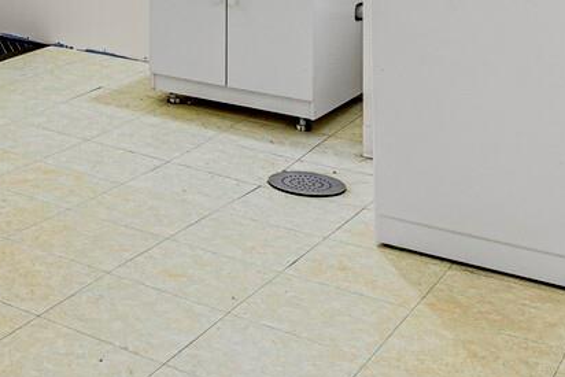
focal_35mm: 66
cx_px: -132
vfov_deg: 18.2
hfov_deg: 26.7
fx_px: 1036
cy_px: -202
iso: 250
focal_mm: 17
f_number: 8
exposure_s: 2.5
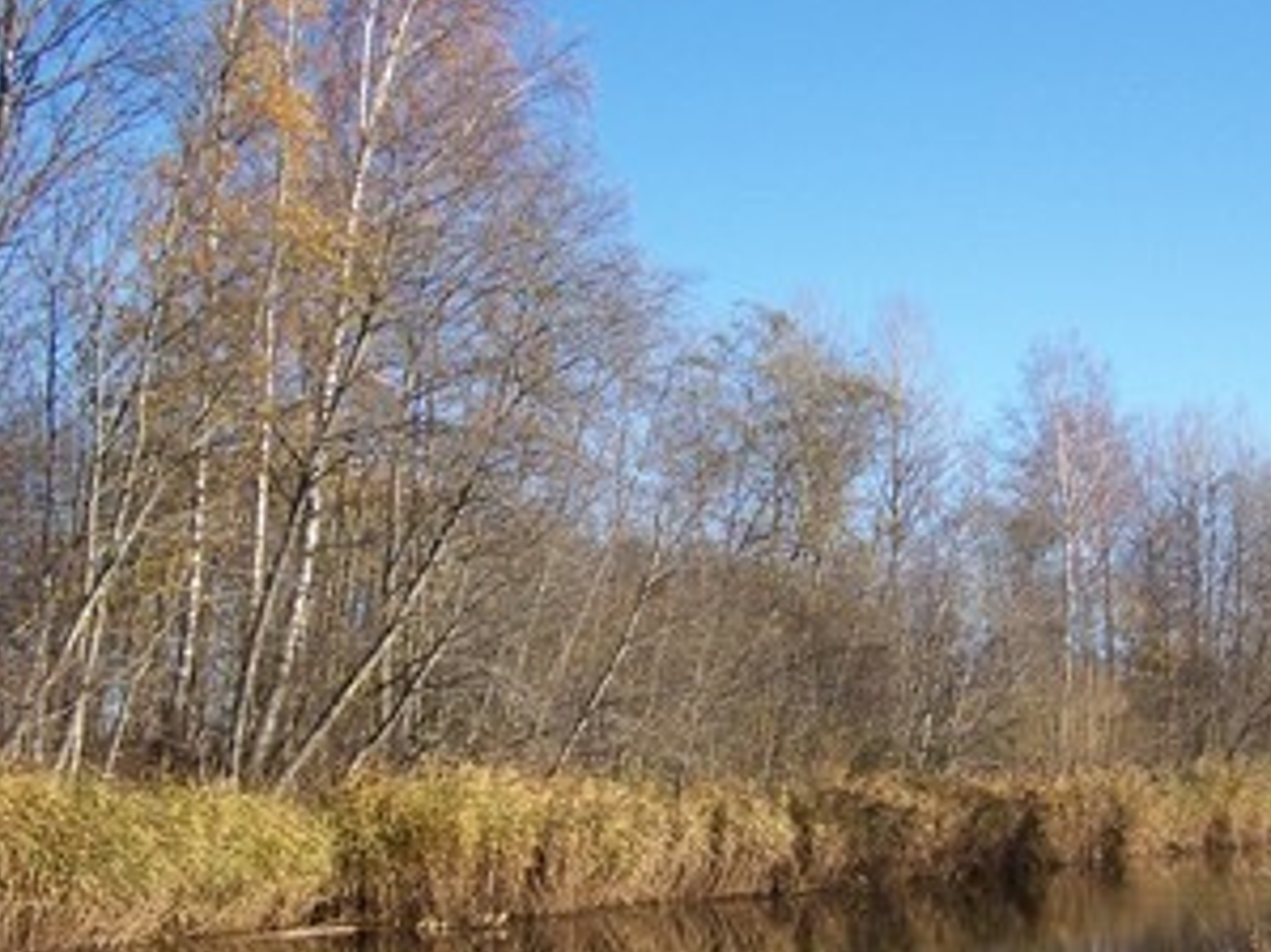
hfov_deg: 35.2
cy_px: 546
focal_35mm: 54
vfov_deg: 27.0
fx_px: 1982
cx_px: 861
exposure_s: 1/640
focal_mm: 6.3
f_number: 2.8
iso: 80
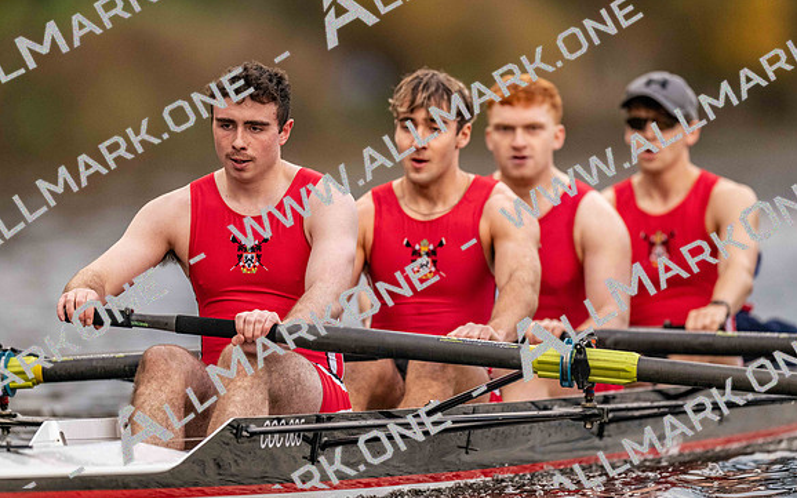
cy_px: 252
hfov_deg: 3.4
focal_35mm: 614
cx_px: 398
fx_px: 13334
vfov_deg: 2.1
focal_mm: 600
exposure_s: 1/2500
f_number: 4
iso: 3200
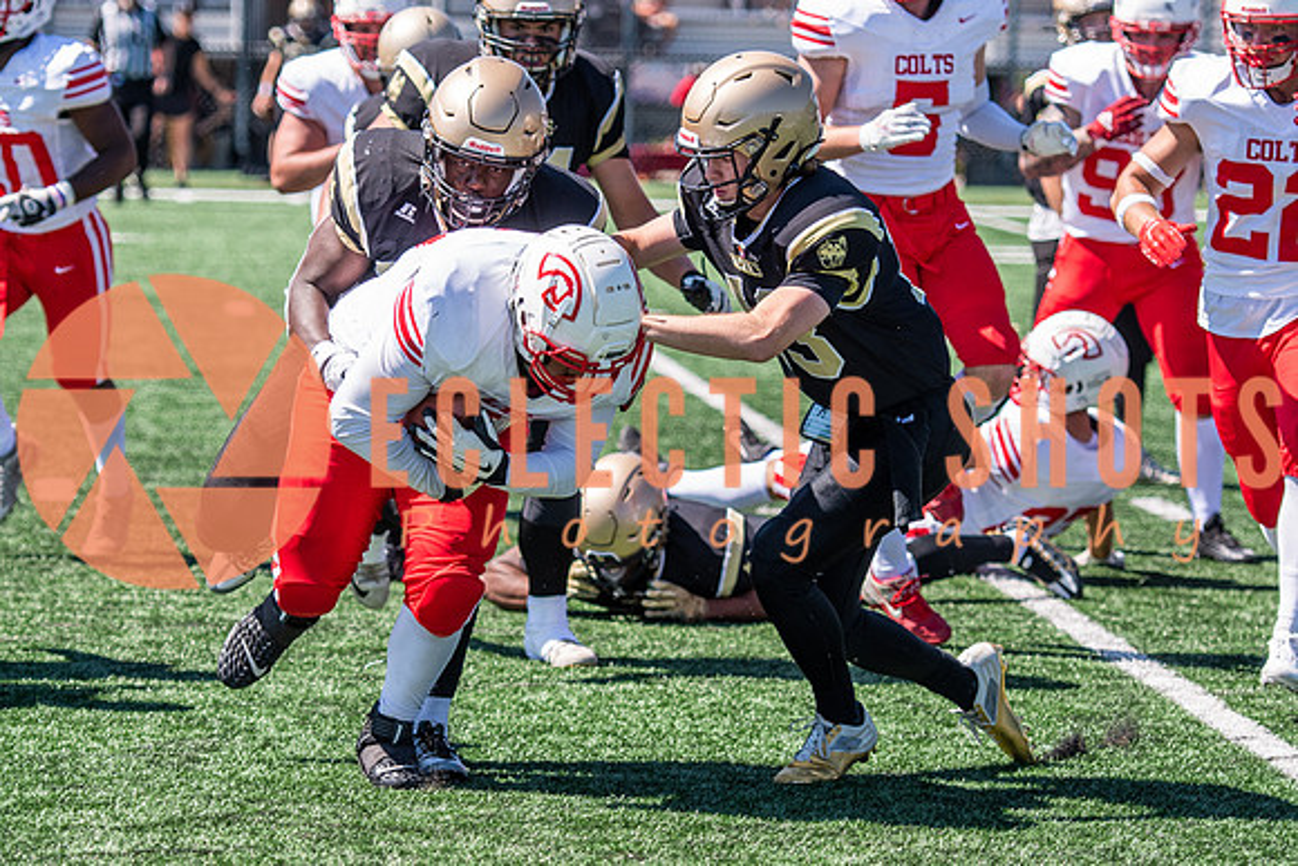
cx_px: 547
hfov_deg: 10.3
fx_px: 7215
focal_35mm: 200
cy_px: 427
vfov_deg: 6.9
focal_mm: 105
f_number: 2.8
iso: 160
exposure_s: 1/1600
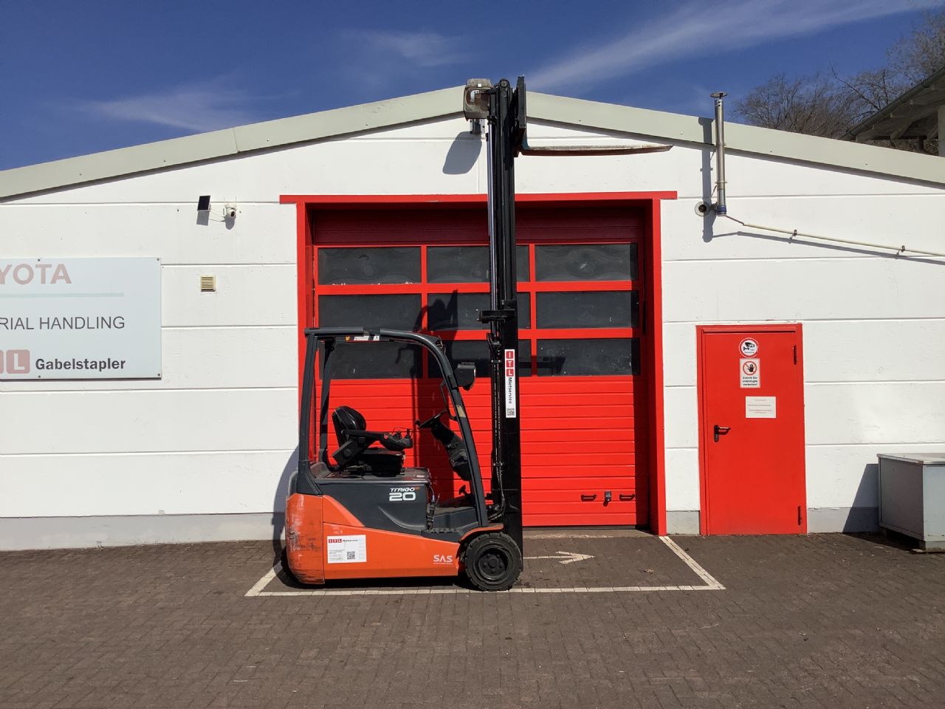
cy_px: 354
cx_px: 472
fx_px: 846
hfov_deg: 58.4
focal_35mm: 31
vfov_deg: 45.4
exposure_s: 1/3546
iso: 25
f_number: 2.4
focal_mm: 3.3
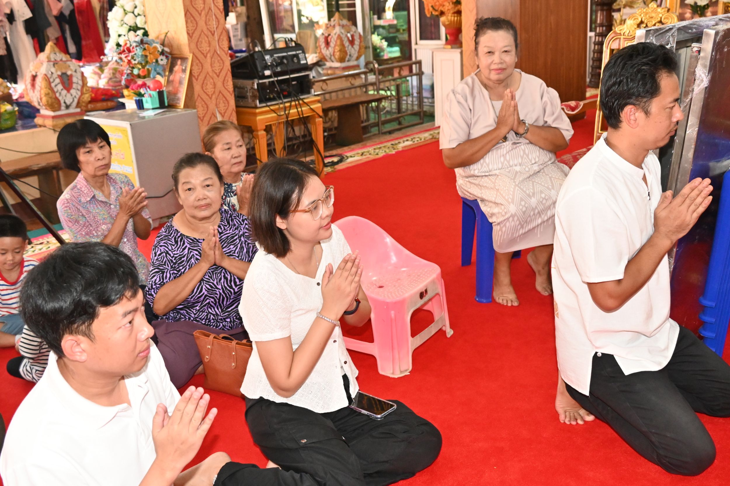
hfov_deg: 53.2
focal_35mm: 36
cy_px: 243
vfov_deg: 36.8
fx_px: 730
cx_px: 365
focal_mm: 24
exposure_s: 1/200
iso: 3200
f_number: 4
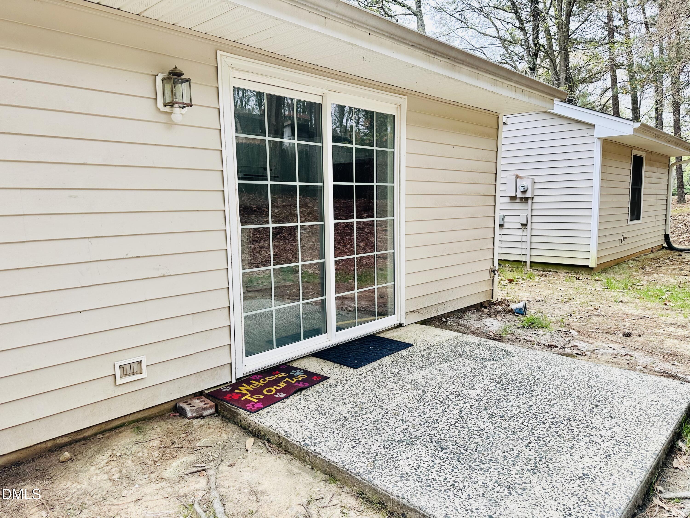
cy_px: 259
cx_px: 345
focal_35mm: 24
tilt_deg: -6.3
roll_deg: +0.8
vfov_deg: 56.8
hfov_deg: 71.6
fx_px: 478
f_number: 1.78
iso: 64
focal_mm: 6.86
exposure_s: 1/230
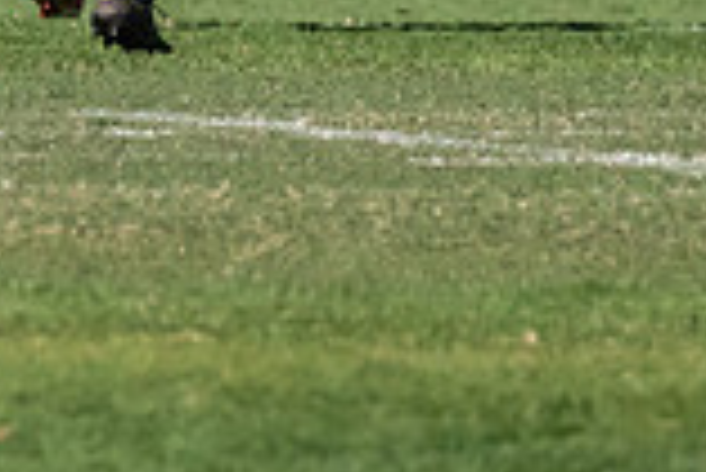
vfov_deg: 0.6
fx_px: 48817
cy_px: -18
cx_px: -117
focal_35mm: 2487
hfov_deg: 0.8
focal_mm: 350
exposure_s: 1/4000
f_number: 10
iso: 800
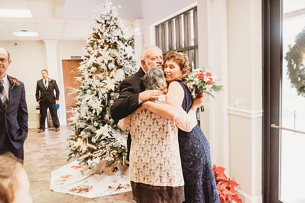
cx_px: 152
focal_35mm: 31
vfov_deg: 42.3
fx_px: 263
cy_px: 102
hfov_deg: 60.3
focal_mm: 31
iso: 4000
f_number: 4
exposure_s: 1/200
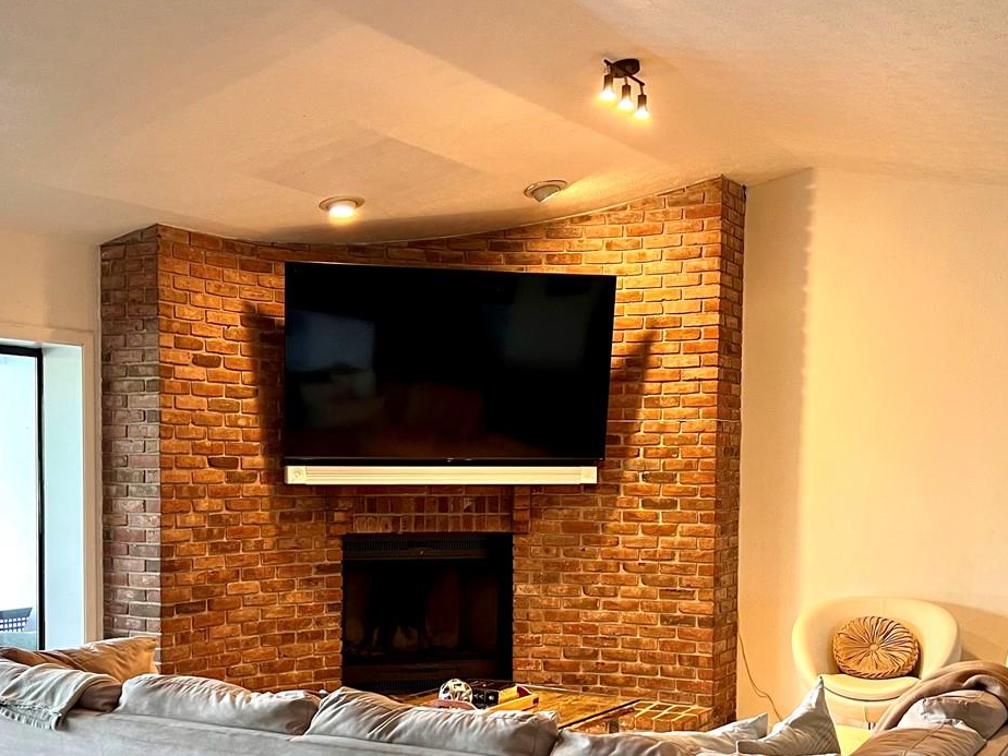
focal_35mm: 45
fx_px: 1310
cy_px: 521
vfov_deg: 31.8
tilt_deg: -3.1
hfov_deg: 42.1
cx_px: 521
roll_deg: -0.6
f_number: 1.5
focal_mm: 5.7
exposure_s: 1/60
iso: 160
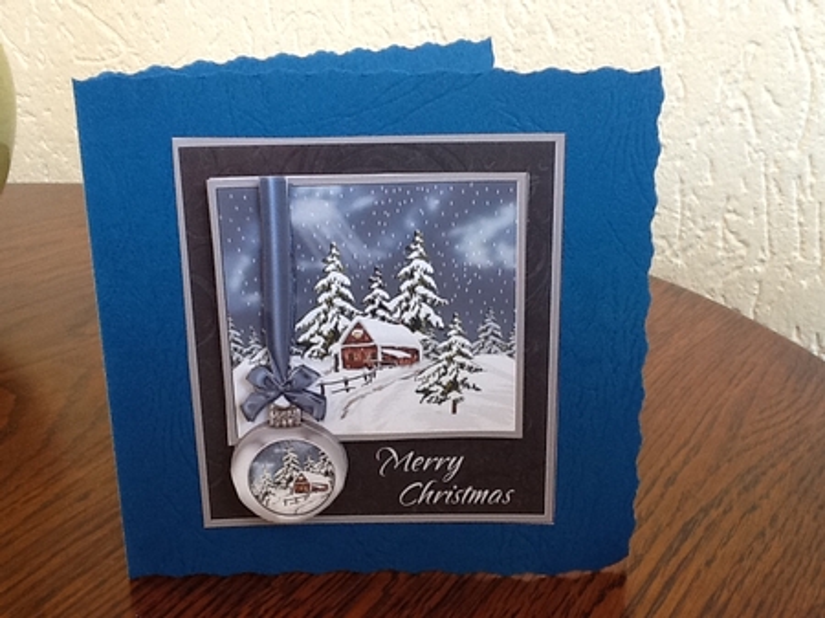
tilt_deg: -21.9
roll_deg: +2.4
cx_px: 412
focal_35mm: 44
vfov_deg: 32.8
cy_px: 309
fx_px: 1048
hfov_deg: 43.0
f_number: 2.4
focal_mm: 2.03
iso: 80
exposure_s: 1/30
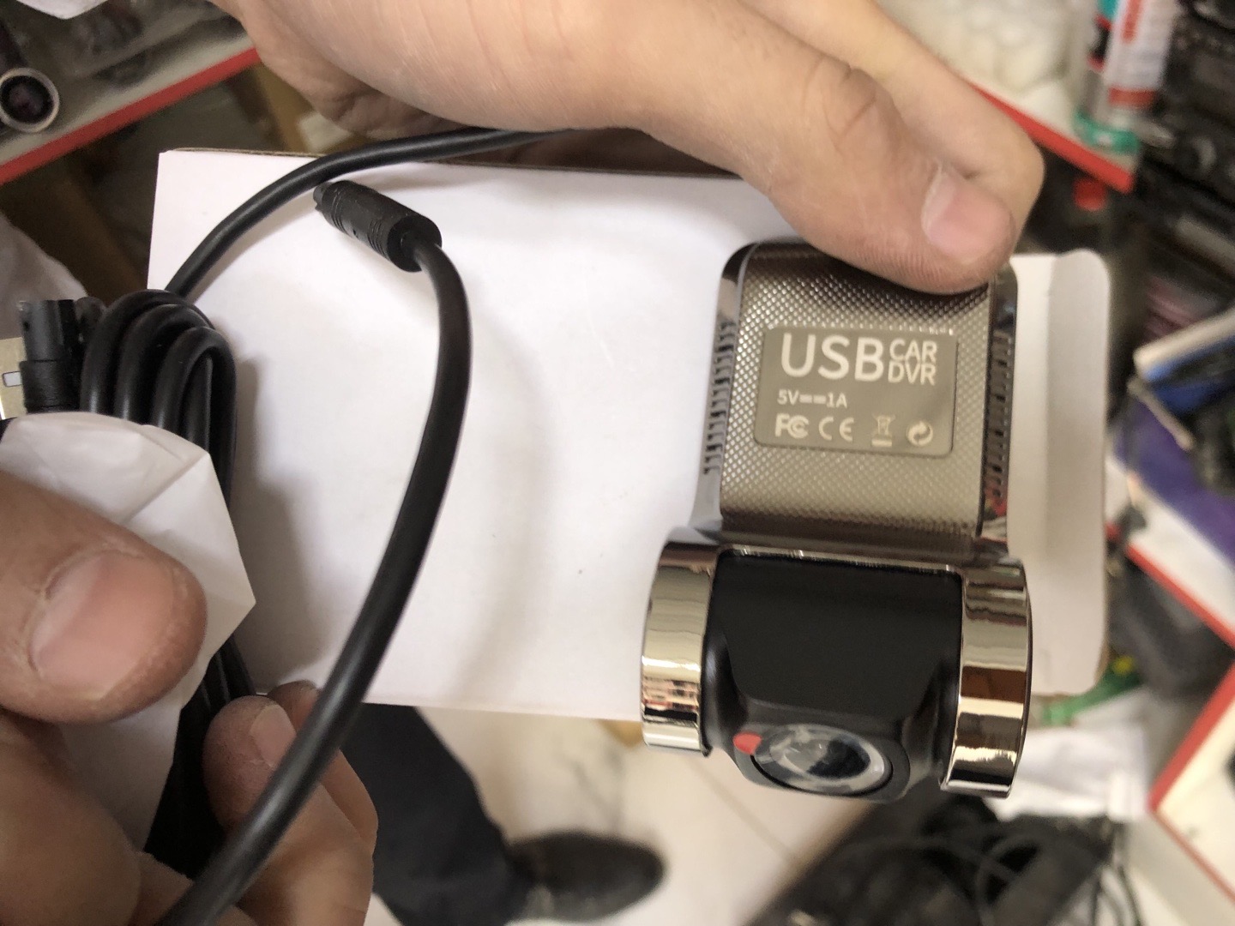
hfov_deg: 63.4
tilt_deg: -49.6
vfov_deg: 49.7
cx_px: 618
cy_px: 463
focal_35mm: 28
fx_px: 999
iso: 40
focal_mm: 4
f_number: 1.8
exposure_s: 1/20
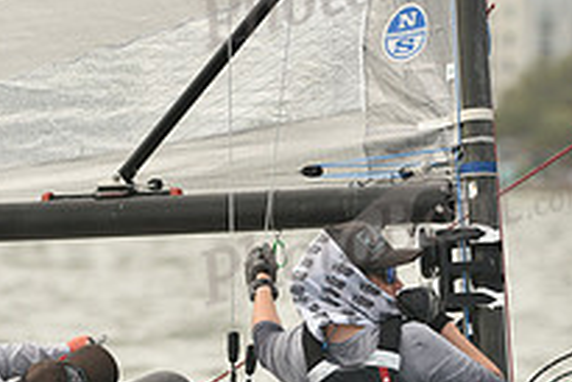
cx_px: 59
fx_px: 8999
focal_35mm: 566
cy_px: 417
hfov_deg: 3.6
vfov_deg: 2.4
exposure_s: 1/1600
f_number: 4.5
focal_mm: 200
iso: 320
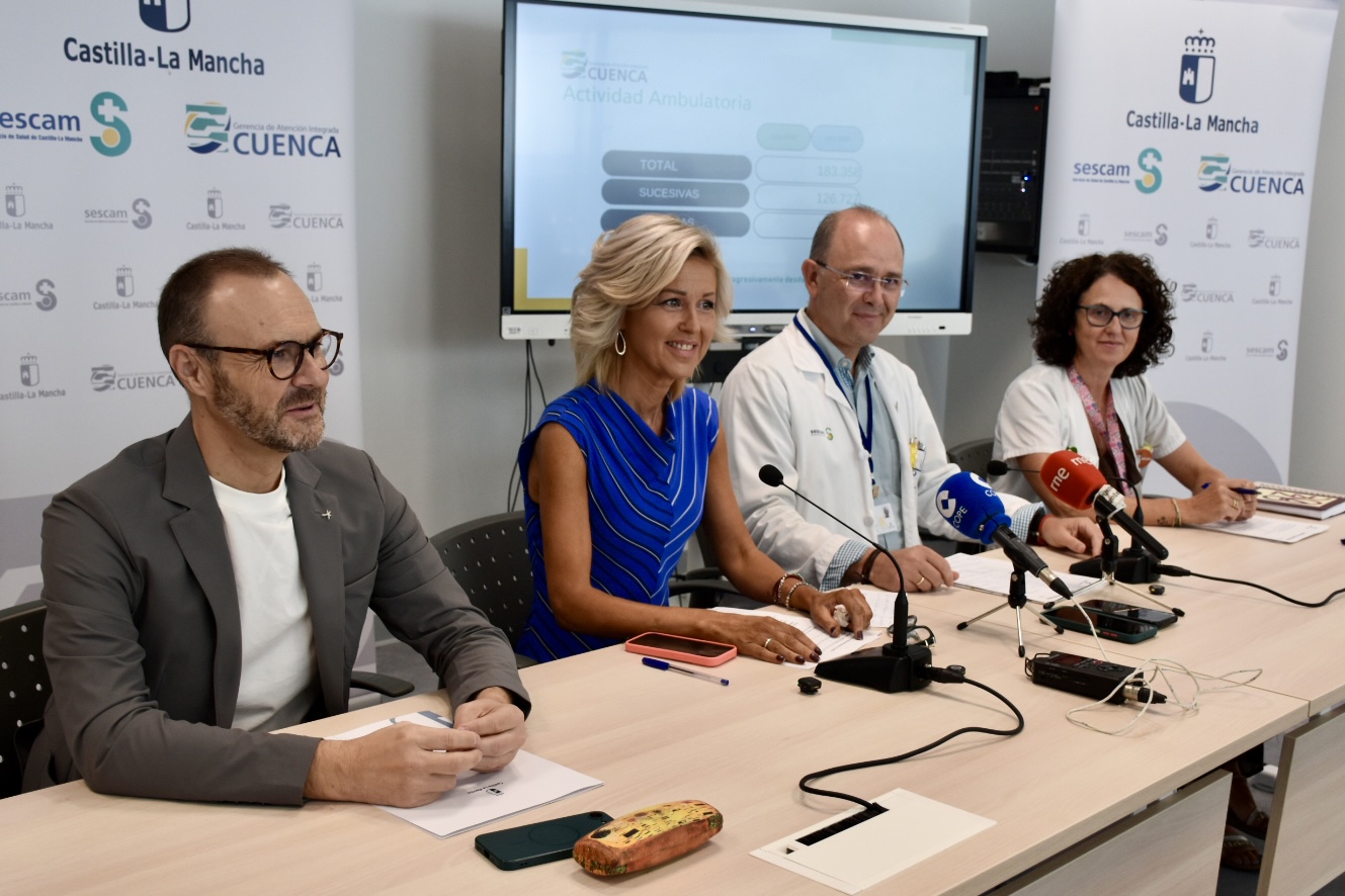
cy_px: 448
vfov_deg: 38.4
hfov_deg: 55.1
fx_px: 1289
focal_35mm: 34
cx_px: 672
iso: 400
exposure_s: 1/100
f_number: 5
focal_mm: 23
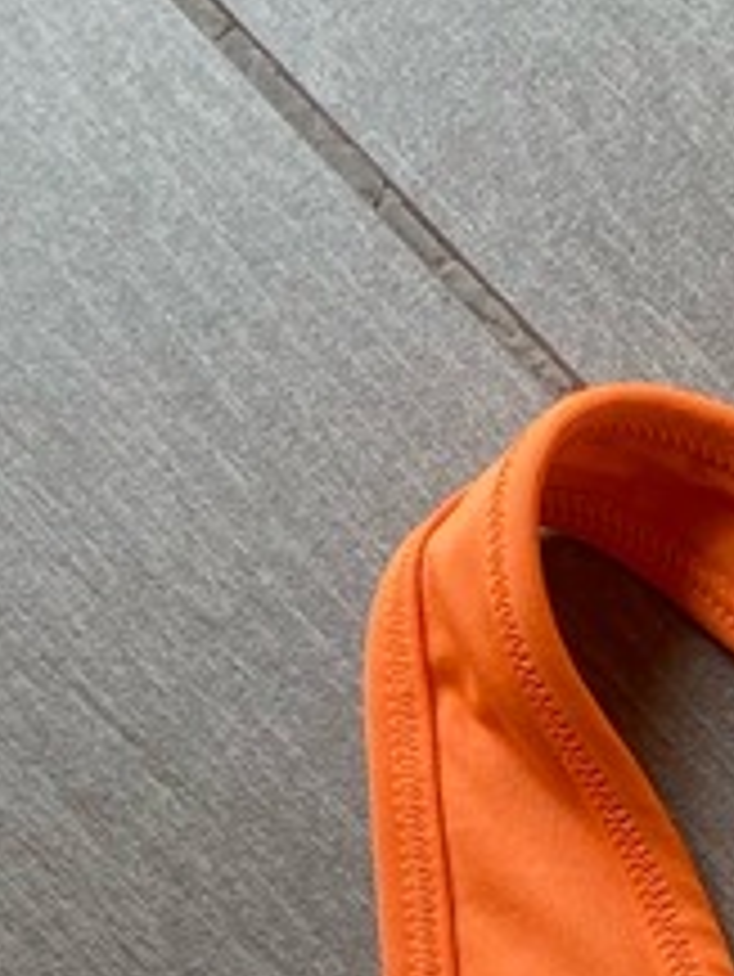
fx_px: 3389
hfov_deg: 11.4
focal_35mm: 120
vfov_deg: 14.8
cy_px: 1624
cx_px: 1373
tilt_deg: -84.9
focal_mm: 4.25
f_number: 1.8
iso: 64
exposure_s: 1/122
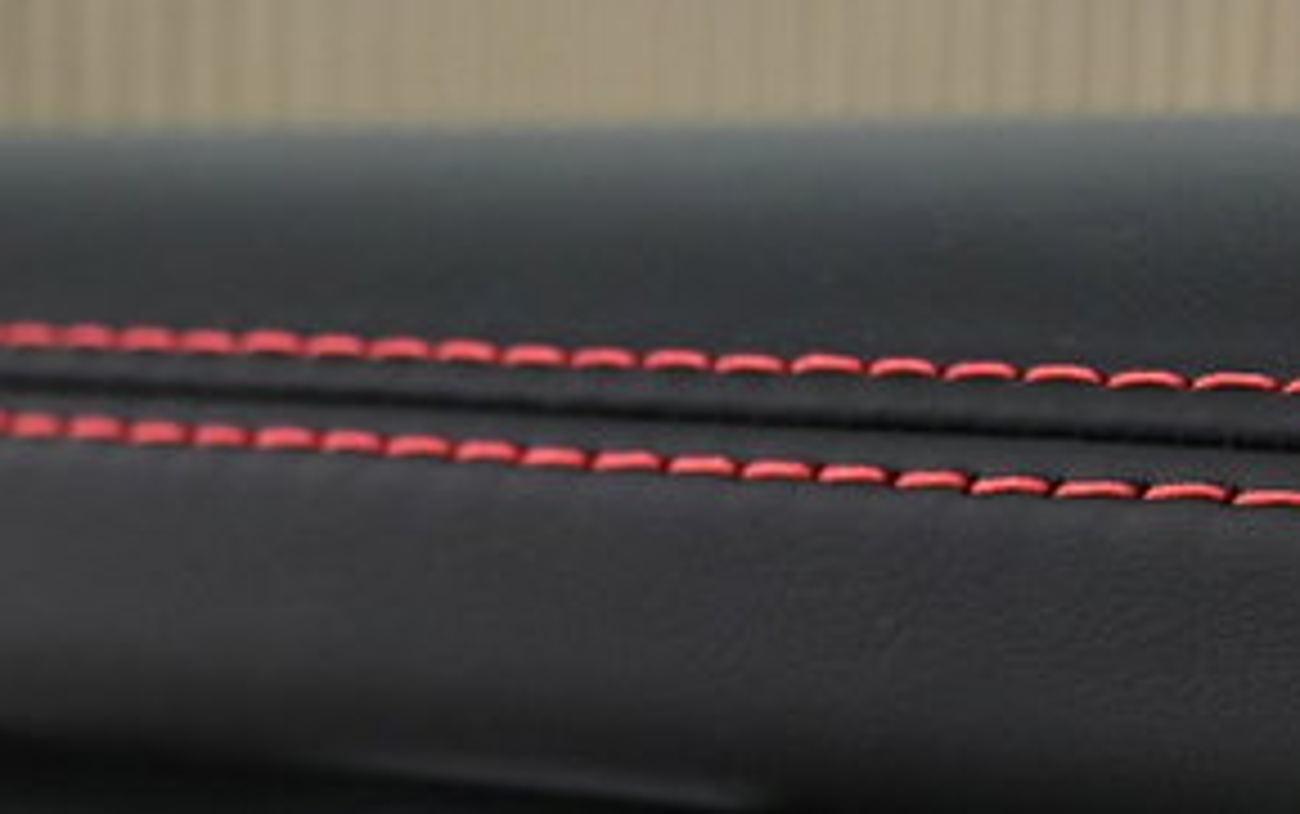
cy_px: 1039
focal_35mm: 101
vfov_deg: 12.5
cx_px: 425
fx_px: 3593
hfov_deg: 20.4
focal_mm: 25
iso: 640
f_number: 4.2
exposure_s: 1/40
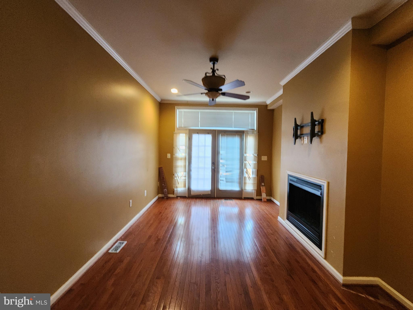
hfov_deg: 106.2
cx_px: 206
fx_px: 155
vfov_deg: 89.9
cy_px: 155
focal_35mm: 13
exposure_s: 1/60
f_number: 2.2
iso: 400
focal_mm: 2.2
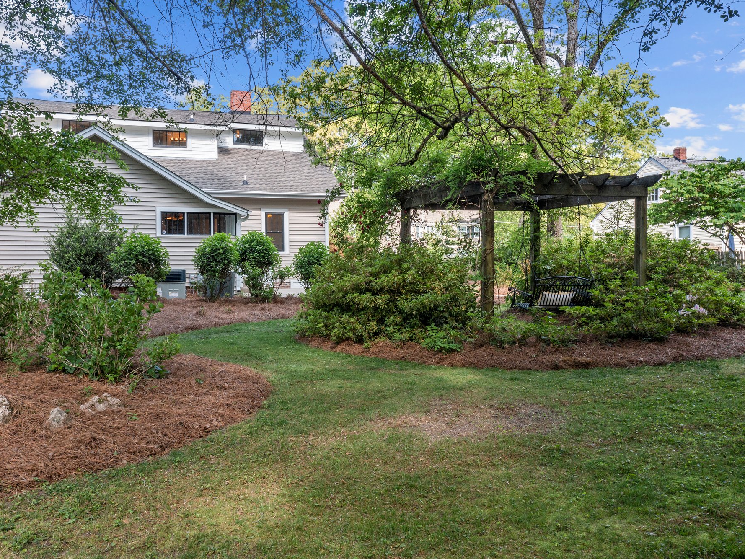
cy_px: 283
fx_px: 667
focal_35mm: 31
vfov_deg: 45.5
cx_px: 346
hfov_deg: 58.3
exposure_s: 1/200
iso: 100
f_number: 4.5
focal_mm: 10.26
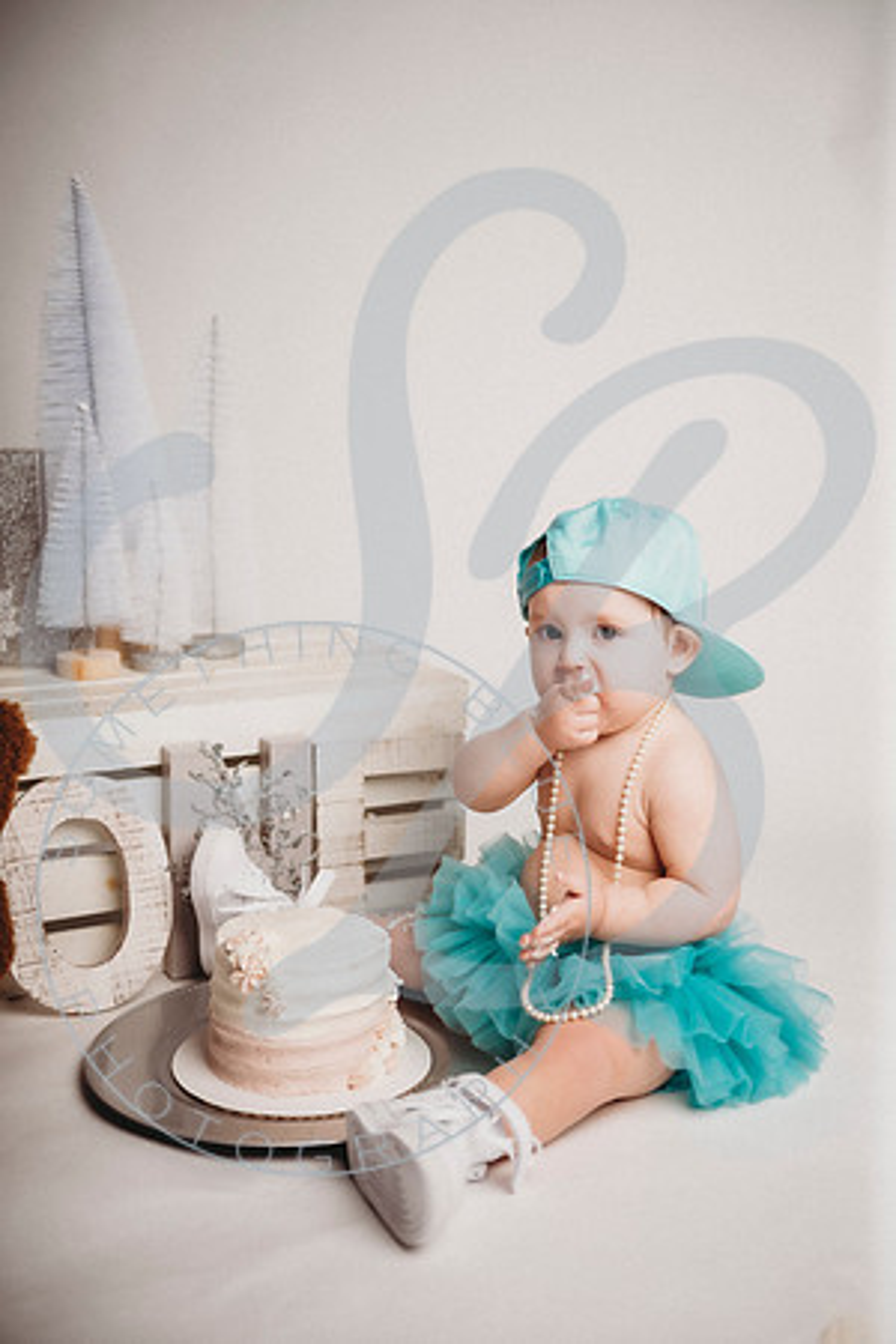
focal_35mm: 45
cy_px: 672
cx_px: 448
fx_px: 1680
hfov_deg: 29.9
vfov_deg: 43.6
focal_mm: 45
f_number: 2.8
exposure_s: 1/400
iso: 100
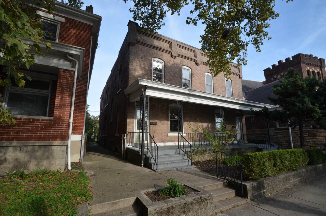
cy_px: 108
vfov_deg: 59.3
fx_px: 190
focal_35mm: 21
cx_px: 163
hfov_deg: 81.3
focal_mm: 14
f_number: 10
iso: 400
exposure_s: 1/400
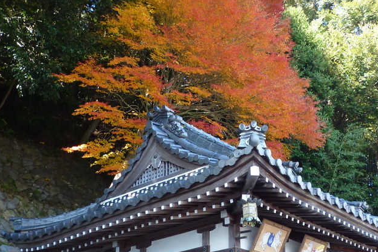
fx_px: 472
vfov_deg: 29.8
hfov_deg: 43.3
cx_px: 232
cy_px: 112
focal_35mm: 45
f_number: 2.8
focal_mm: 4.4
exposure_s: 1/50
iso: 80
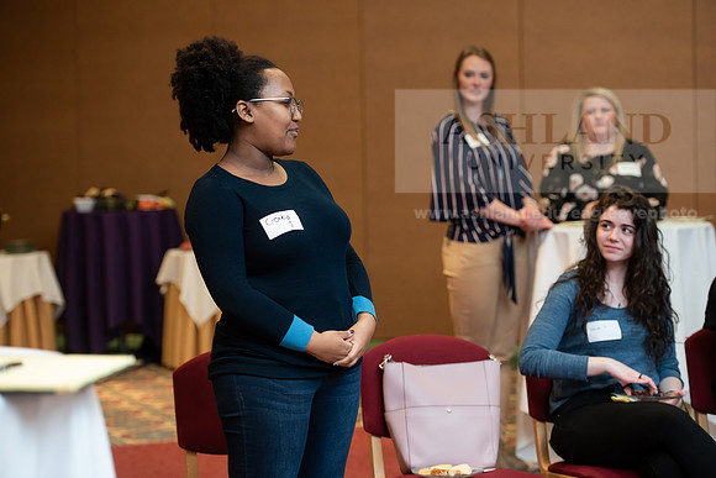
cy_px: 239
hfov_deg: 22.1
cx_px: 358
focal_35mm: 92
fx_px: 1830
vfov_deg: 14.9
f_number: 3.5
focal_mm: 92
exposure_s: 1/200
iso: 1600
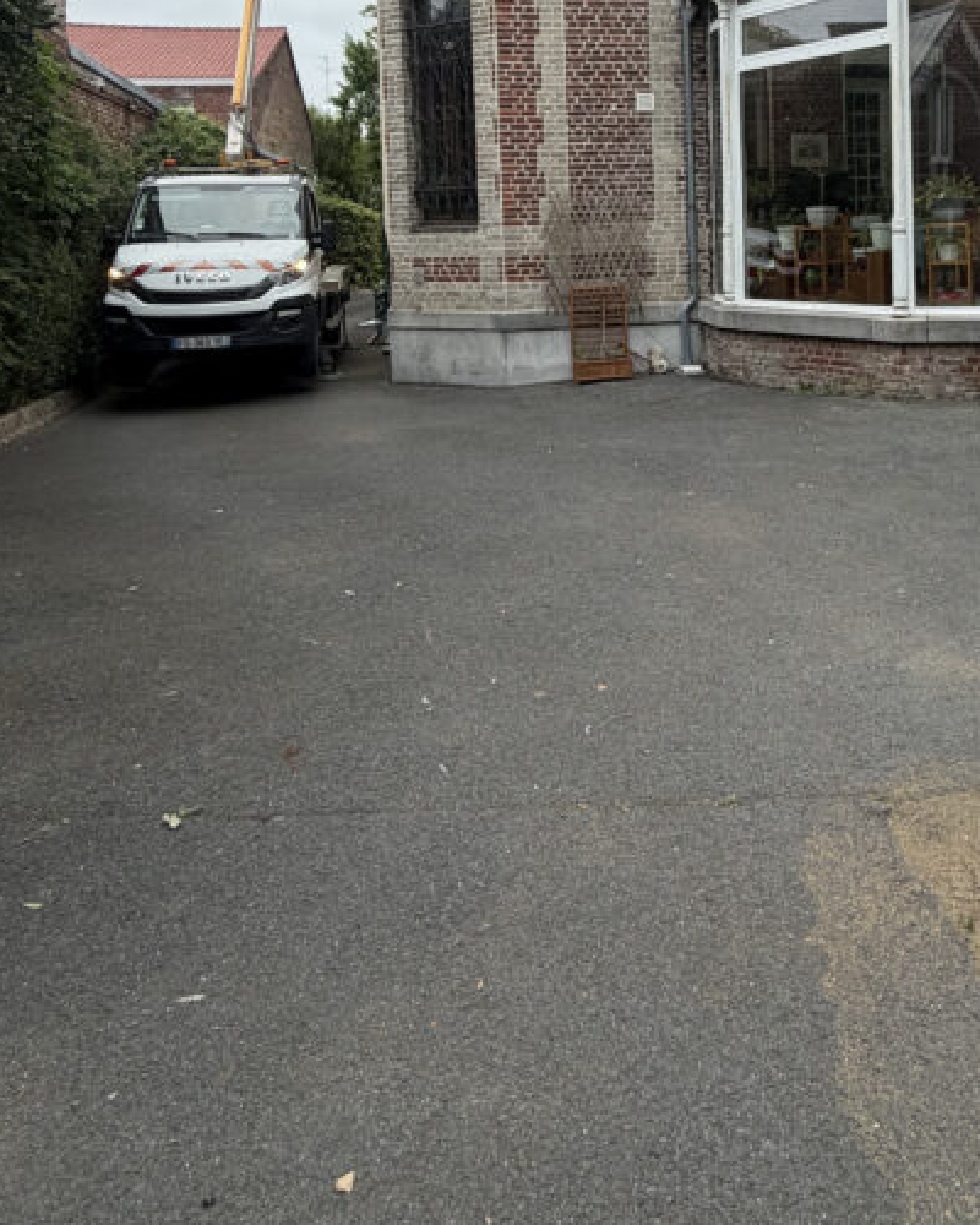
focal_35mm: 28
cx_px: 691
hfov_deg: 50.1
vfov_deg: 57.9
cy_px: 257
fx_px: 1015
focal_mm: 2.22
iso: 50
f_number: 2.2
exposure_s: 1/502
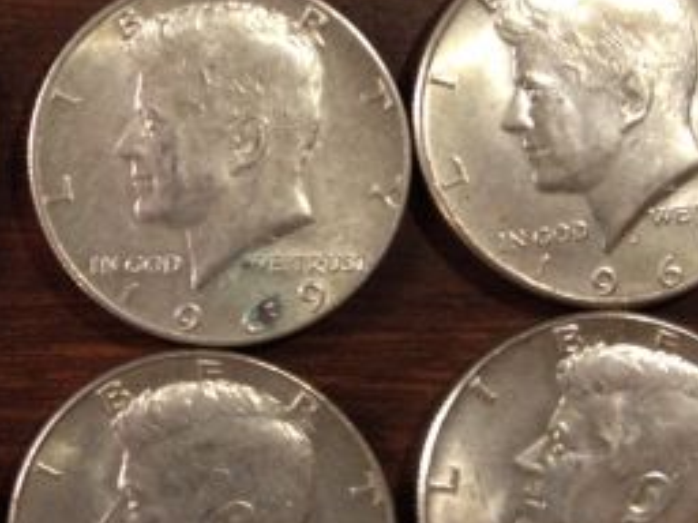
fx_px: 1653
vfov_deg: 18.0
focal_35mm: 82
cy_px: 207
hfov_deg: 22.6
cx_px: -44
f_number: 2.4
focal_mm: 4.28
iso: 125
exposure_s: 1/20
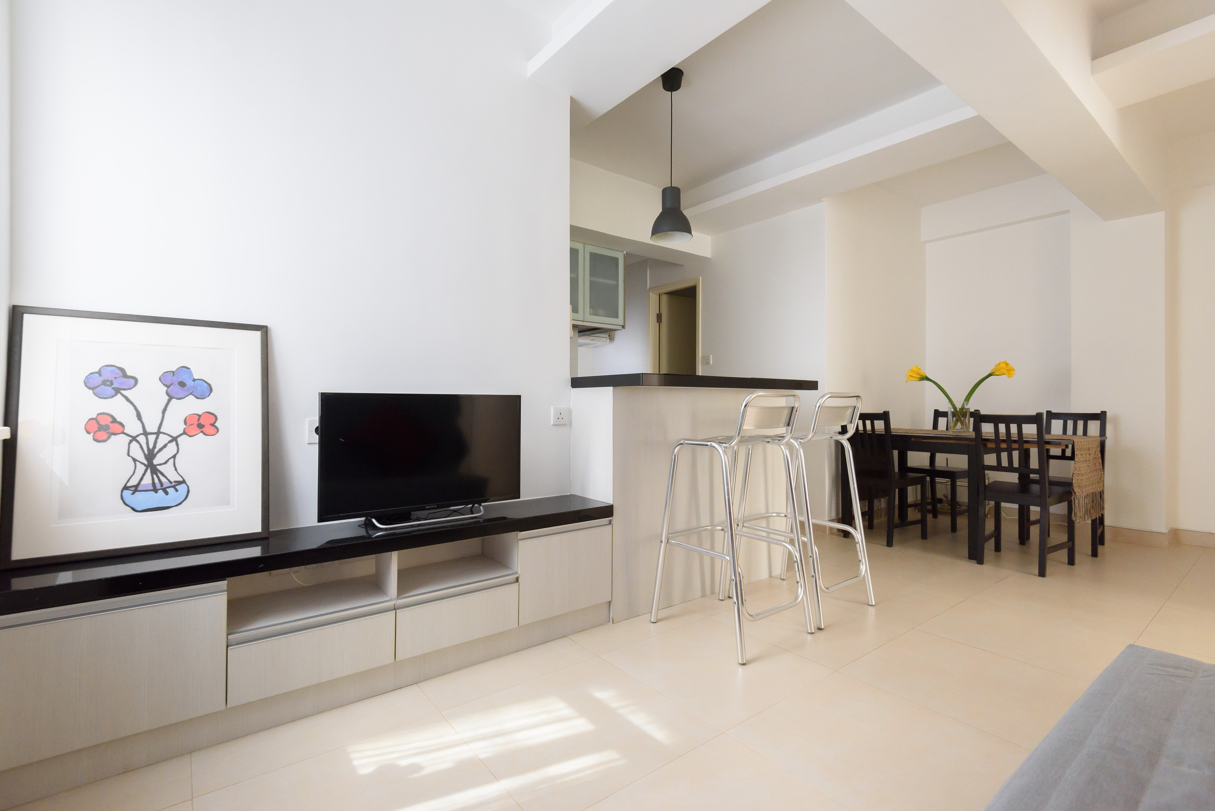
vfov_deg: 73.8
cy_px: 406
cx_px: 608
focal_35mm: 16
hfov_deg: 96.7
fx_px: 540
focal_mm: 16
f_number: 6.3
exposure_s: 1/60
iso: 1250
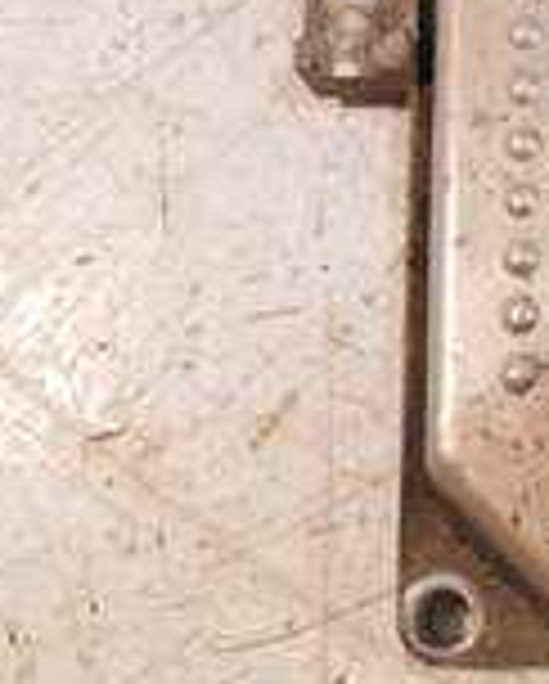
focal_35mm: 80
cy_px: 248
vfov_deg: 23.7
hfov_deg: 17.7
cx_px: 760
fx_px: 1622
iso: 1000
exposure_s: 1/125
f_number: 3.5
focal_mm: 13
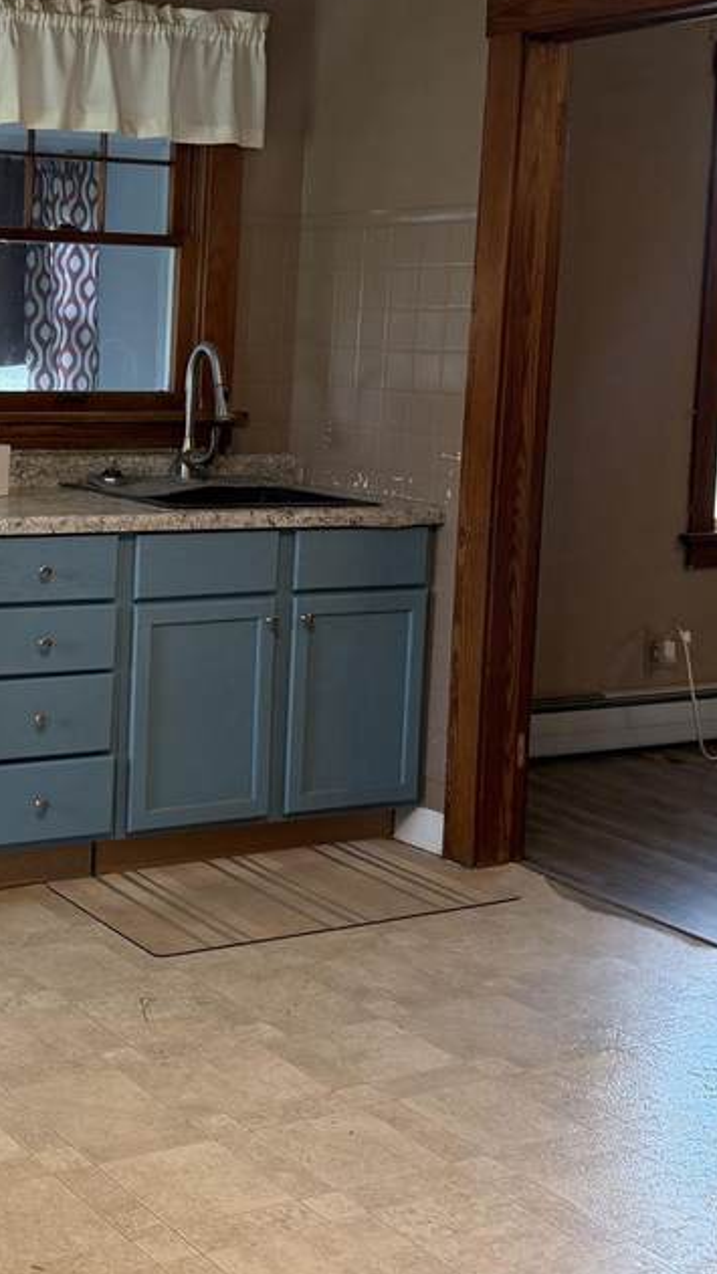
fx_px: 1791
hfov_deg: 21.6
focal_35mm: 53
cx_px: -40
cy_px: 485
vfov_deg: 38.9
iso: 200
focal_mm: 6.76
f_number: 1.78
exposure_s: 1/157
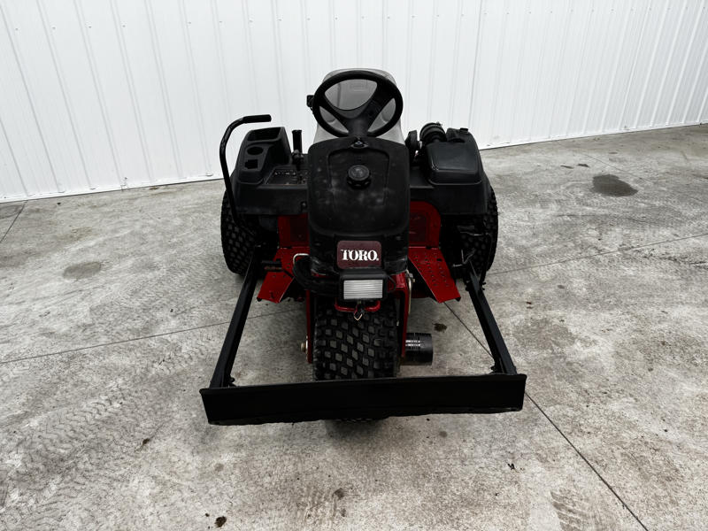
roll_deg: +0.4
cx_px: 354
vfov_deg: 56.8
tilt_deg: -30.4
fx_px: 491
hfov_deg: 71.6
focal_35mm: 24
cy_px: 266
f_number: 1.78
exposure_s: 1/120
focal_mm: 6.76
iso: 80
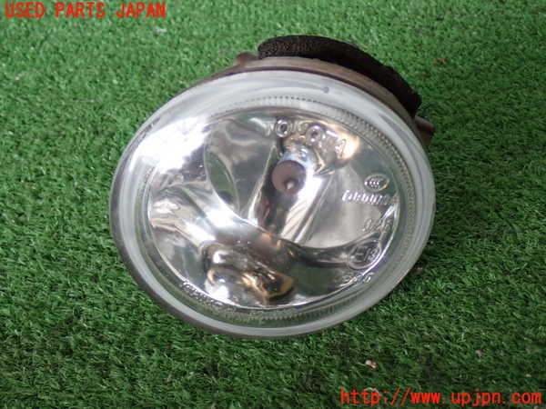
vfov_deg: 25.2
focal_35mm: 58
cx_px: 273
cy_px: 204
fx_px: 915
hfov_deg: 33.2
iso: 200
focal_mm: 10.35
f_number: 3.5
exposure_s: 1/60
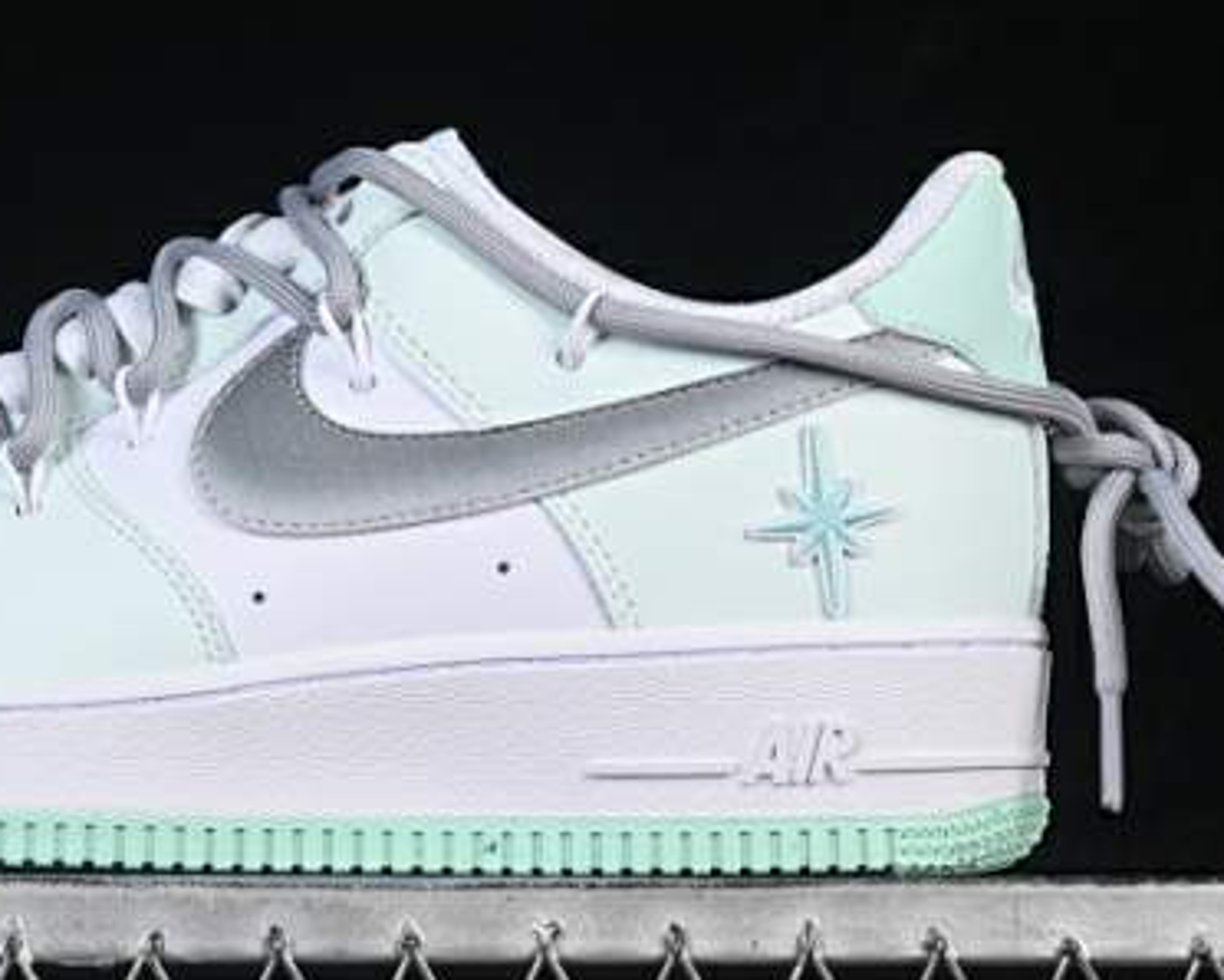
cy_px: 372
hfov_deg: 13.9
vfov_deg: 11.2
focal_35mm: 138
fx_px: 5002
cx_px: 260
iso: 160
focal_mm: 50
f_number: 8
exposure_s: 1/80
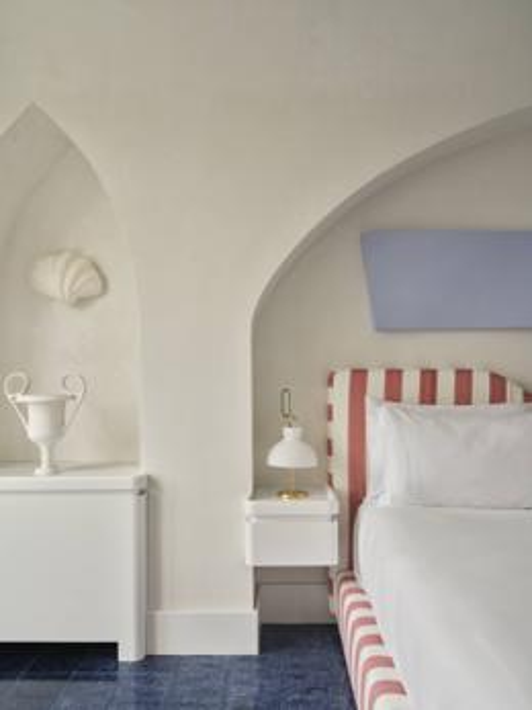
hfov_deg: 46.8
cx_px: 266
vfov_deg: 60.0
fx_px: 615
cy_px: 355
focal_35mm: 30
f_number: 16
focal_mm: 37.6
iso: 400
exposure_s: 1/10
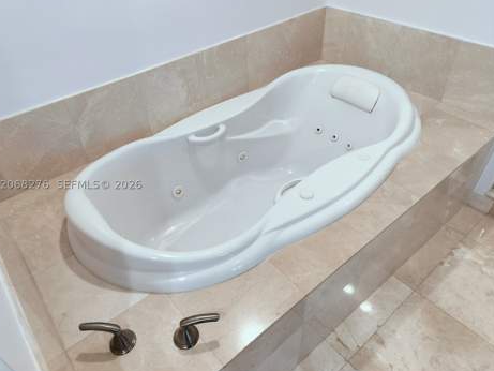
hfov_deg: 69.4
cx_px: 240
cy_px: 184
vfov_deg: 54.9
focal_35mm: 25
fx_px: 357
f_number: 1.7
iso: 200
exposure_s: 1/30
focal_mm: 5.24
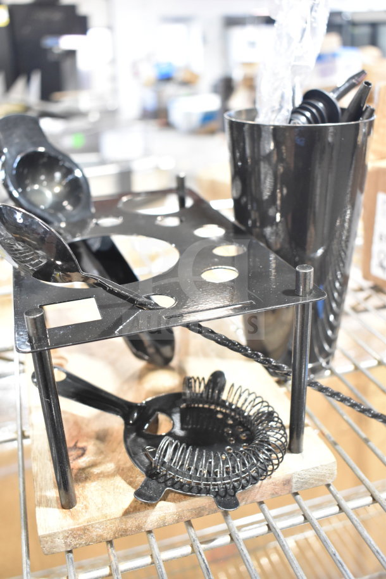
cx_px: 193
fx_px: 579
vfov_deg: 53.1
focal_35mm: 36
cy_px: 290
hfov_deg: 36.9
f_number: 3.8
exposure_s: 1/40
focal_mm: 24
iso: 1250
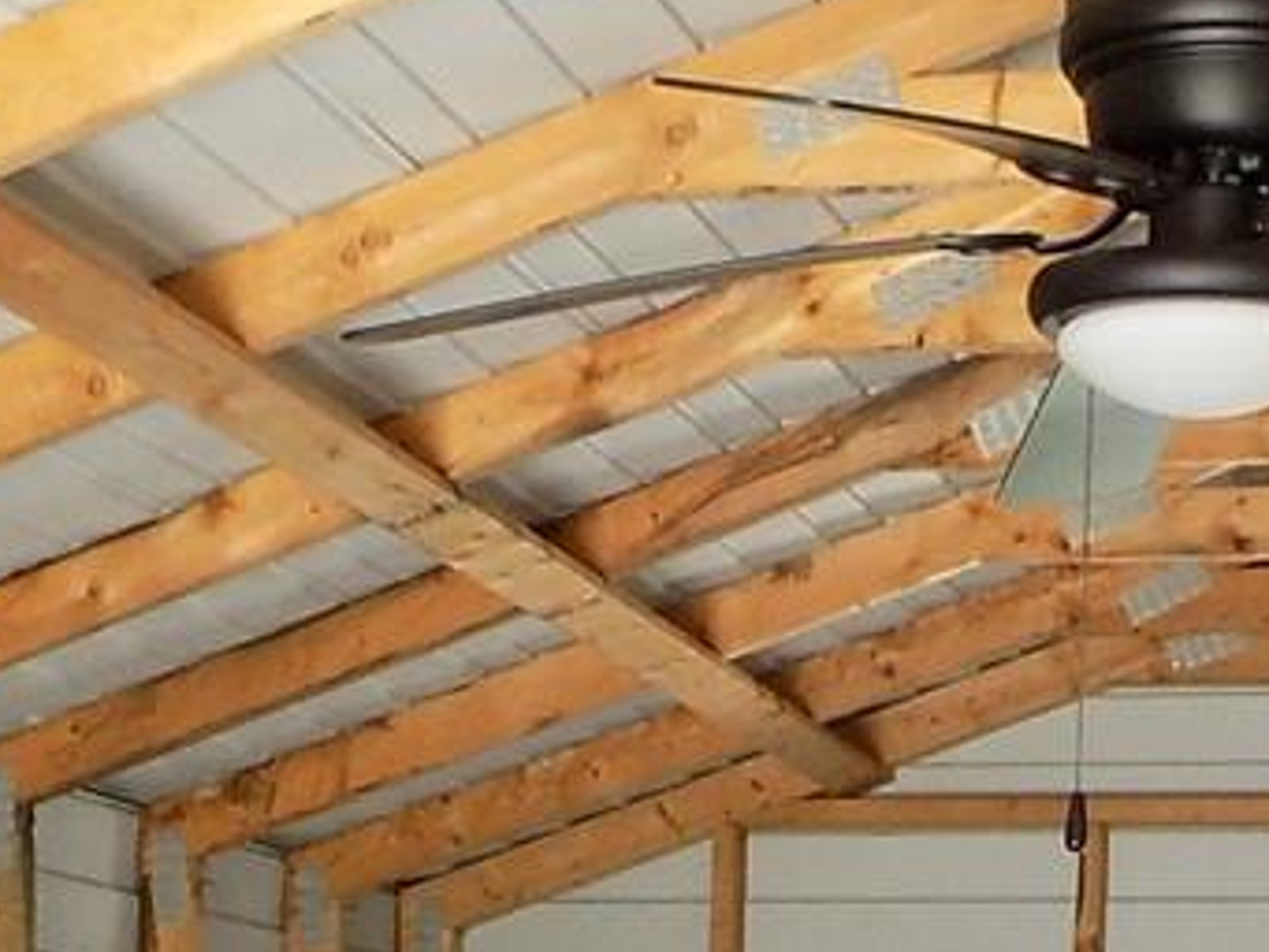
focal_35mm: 108
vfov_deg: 11.9
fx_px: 3961
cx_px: 603
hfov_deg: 18.2
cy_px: 2030
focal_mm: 4
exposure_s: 1/30
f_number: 3.1
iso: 140
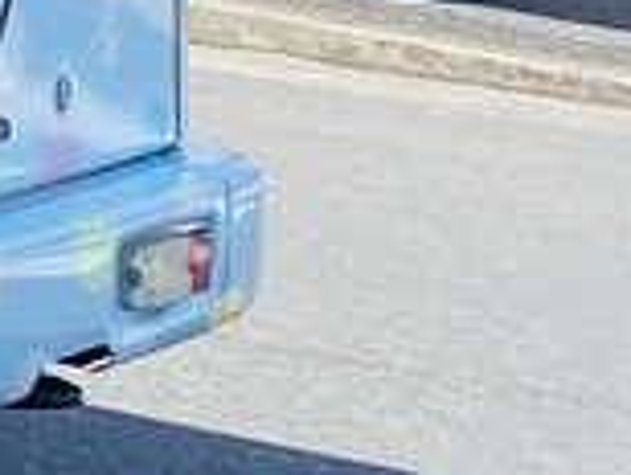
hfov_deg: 7.4
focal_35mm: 202
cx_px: -1811
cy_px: -762
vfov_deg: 6.9
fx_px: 3688
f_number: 1.8
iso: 32
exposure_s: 1/1330
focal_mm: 4.25
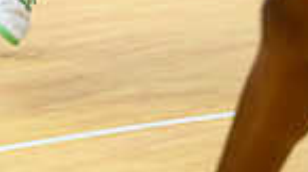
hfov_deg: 2.9
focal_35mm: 755
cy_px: -280
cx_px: 61
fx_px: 6156
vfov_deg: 1.6
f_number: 2.8
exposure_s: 1/1000
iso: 4000
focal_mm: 150
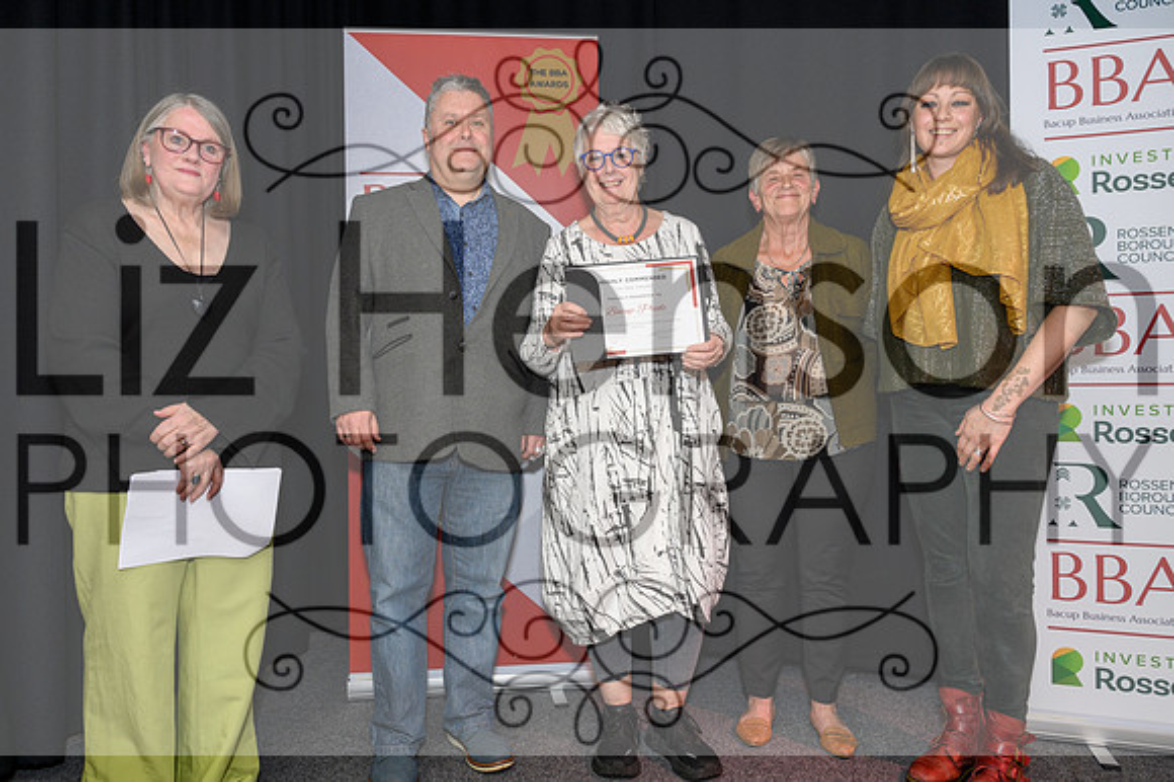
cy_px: 380
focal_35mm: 25
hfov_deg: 72.2
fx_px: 805
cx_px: 570
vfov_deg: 51.8
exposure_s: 1/200
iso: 1250
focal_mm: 24
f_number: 4
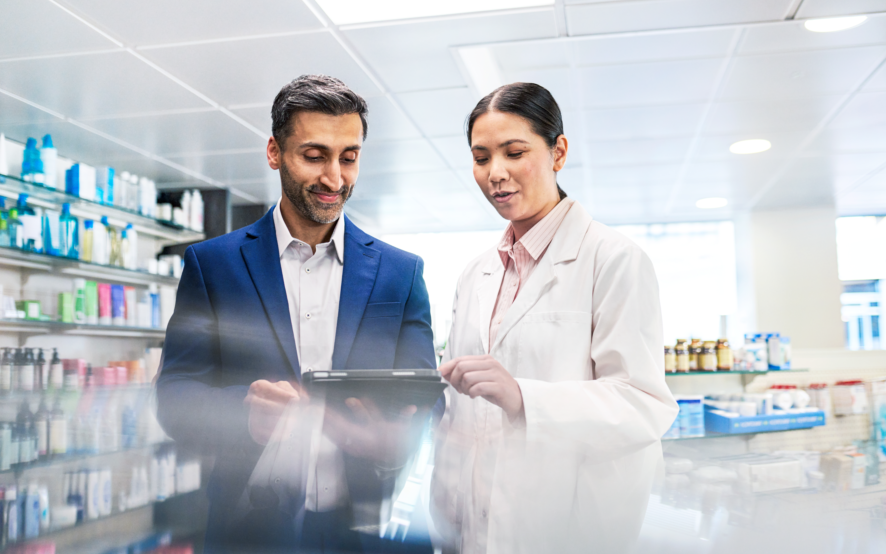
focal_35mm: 36
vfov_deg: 35.3
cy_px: 281
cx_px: 441
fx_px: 869
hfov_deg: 54.0
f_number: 2
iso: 1000
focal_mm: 35
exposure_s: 1/2000
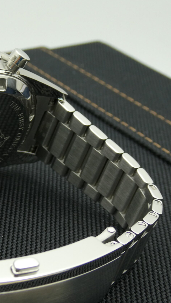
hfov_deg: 13.3
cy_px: 171
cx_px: -16
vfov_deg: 23.9
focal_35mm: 89
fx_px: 717
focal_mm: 9.6
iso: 100
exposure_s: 1/80
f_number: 4.1
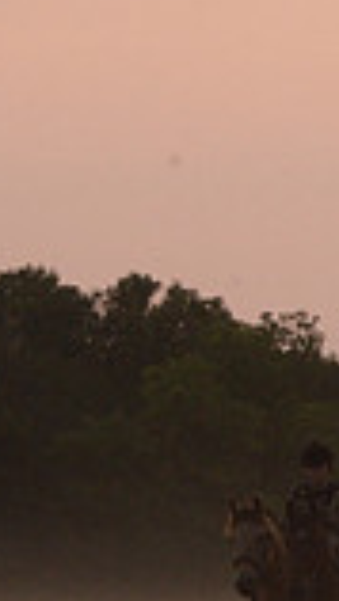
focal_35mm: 537
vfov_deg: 4.0
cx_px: 1021
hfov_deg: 2.2
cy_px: 369
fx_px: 8572
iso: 2500
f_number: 10
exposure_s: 1/400
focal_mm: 140
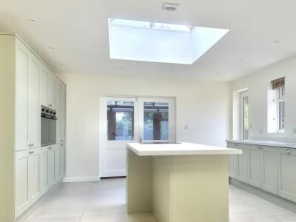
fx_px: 299
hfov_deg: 51.8
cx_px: 192
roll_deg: +0.4
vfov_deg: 40.6
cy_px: 128
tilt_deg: -0.2
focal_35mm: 35
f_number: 1.78
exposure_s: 1/448
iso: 80
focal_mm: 6.86
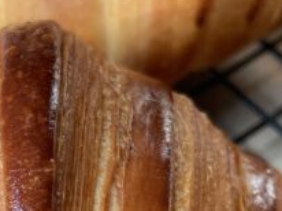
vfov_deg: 17.4
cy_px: 248
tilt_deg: -60.6
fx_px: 659
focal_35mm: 81
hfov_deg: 23.4
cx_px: 21
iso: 125
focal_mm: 4.25
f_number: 1.8
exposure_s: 1/101
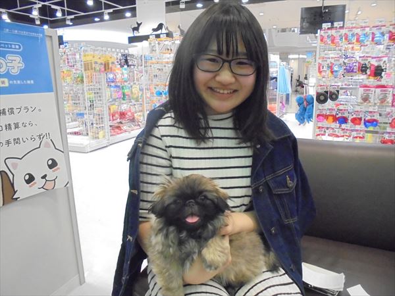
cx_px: 198
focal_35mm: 26
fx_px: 297
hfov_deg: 67.3
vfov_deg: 53.1
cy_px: 148
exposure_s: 1/80
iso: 800
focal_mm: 4.6
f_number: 3.5
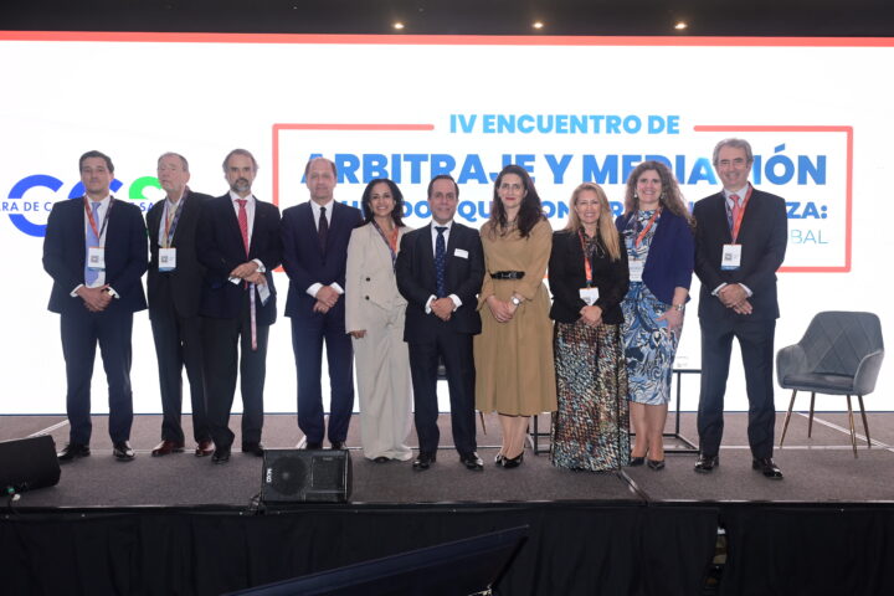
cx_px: 447
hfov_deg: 58.7
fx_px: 795
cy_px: 298
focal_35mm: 32
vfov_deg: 41.1
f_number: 5.6
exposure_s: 1/60
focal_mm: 32
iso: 1250
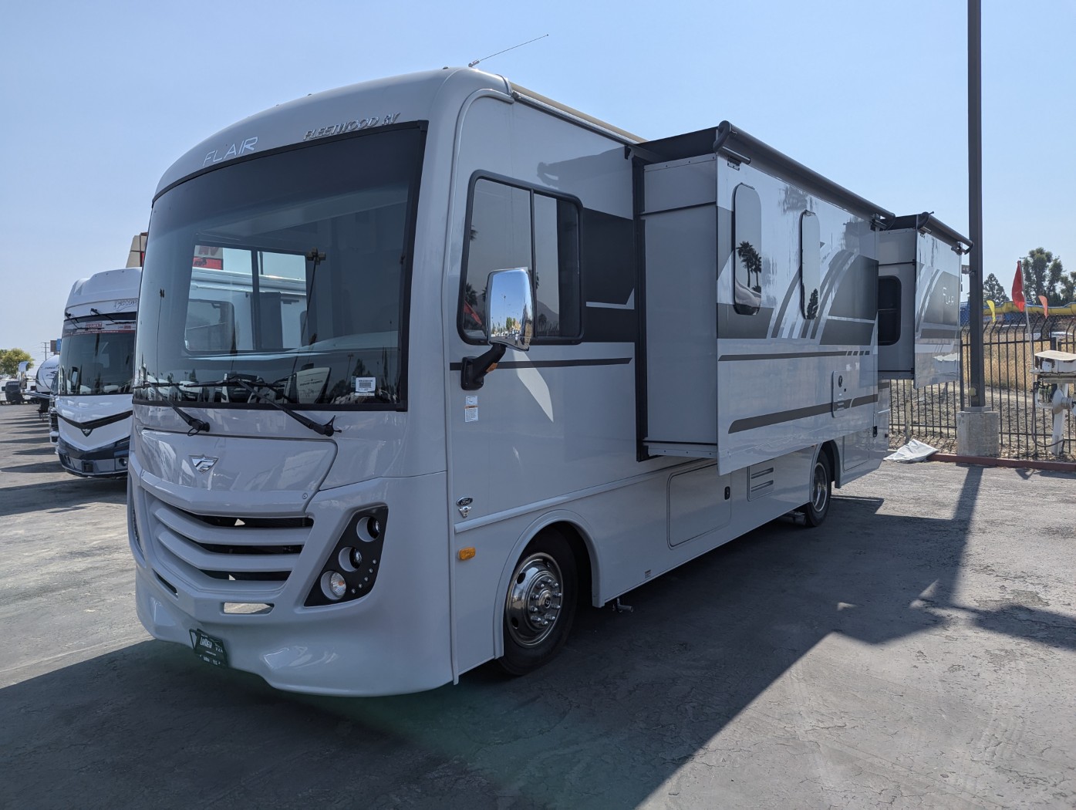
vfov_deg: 56.9
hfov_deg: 71.5
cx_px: 538
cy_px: 405
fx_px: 747
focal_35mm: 24
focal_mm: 6.81
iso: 48
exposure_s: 1/3774
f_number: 1.85
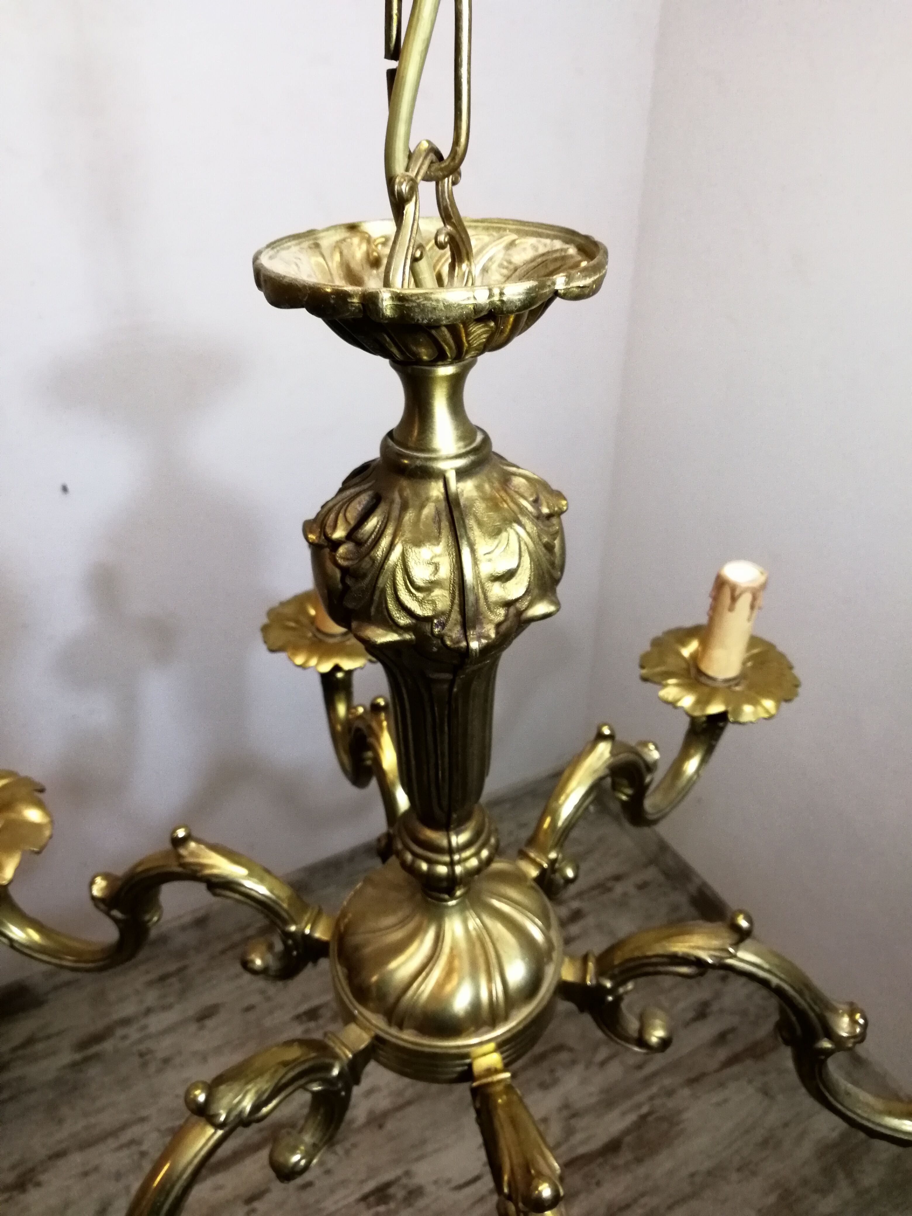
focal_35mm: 24
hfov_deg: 56.8
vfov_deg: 71.6
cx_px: 456
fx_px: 843
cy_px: 608
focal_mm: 2.38
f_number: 2.2
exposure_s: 1/100
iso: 80
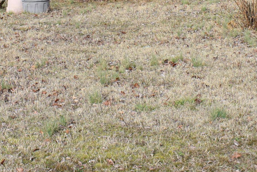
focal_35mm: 89
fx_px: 636
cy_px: -21
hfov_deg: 22.7
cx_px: 79
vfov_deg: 15.0
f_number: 8
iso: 320
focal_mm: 18
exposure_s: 1/250
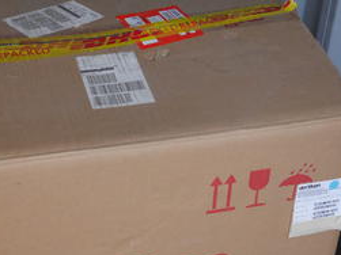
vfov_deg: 17.1
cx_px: 126
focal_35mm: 86
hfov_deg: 22.7
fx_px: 847
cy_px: 193
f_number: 9
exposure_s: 1/320
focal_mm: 27
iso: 3200
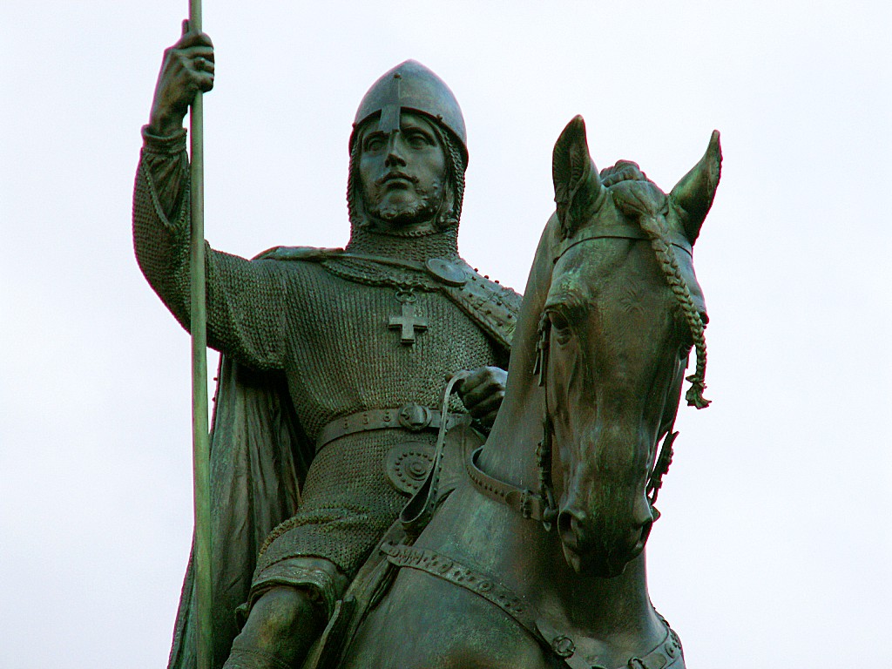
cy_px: 334
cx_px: 446
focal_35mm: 289
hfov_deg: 6.9
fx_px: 7447
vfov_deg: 5.1
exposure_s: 1/60
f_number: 4.5
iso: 80
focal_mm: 47.4
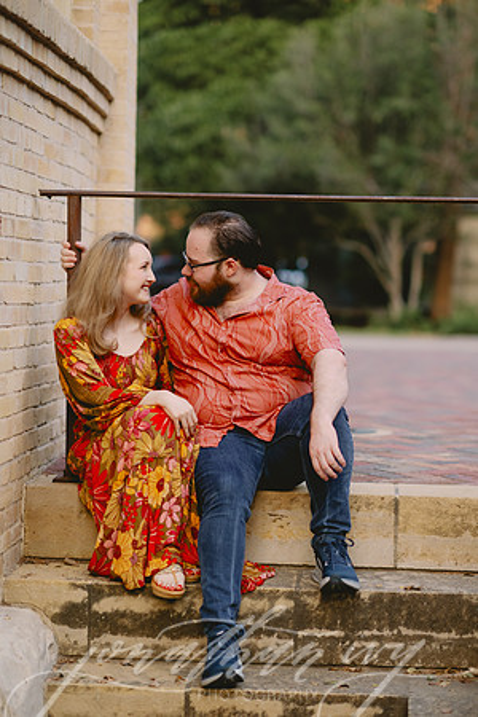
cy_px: 358
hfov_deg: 16.1
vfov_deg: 23.9
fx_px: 1693
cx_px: 239
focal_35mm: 85
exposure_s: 1/1250
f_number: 2
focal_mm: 85
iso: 800
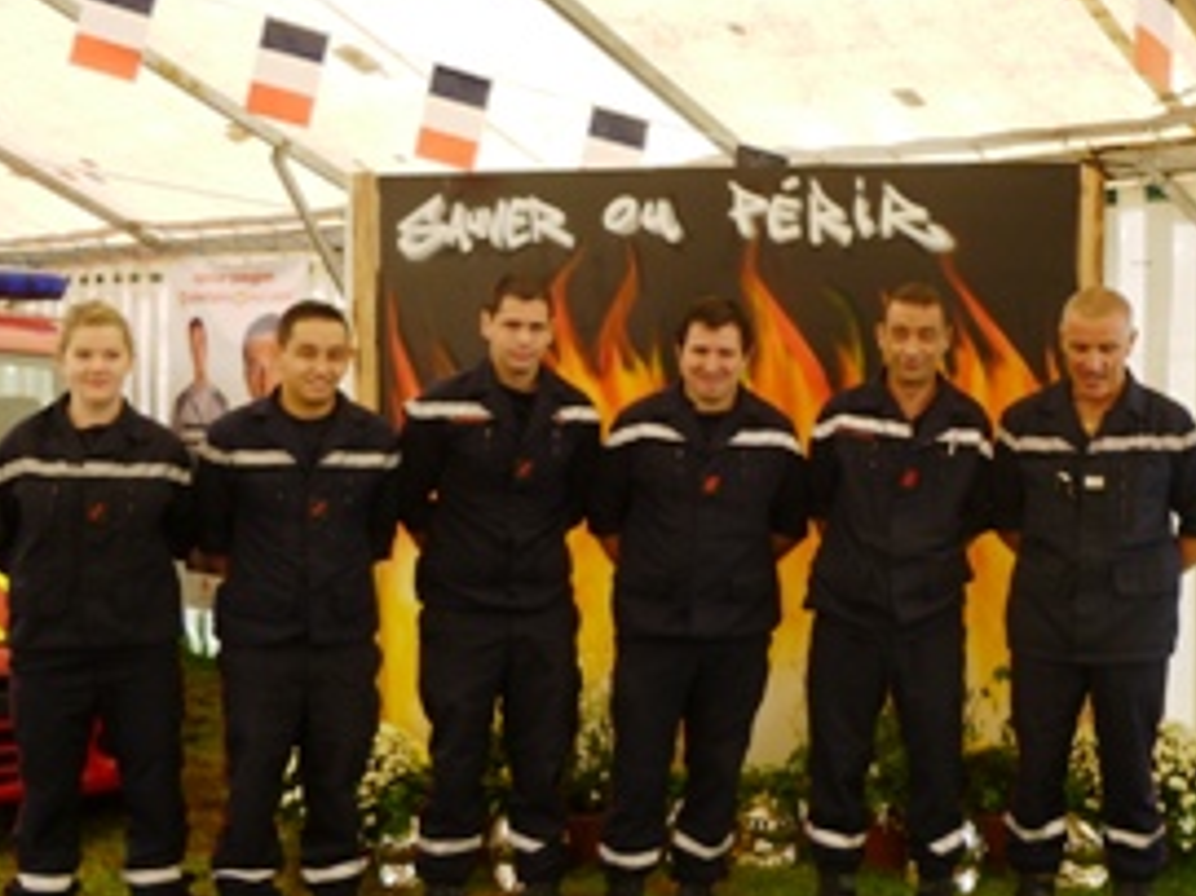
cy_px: 468
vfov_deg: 30.2
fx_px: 1658
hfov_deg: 39.6
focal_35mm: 48
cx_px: 697
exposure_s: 1/80
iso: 100
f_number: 3.3
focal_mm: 5.2
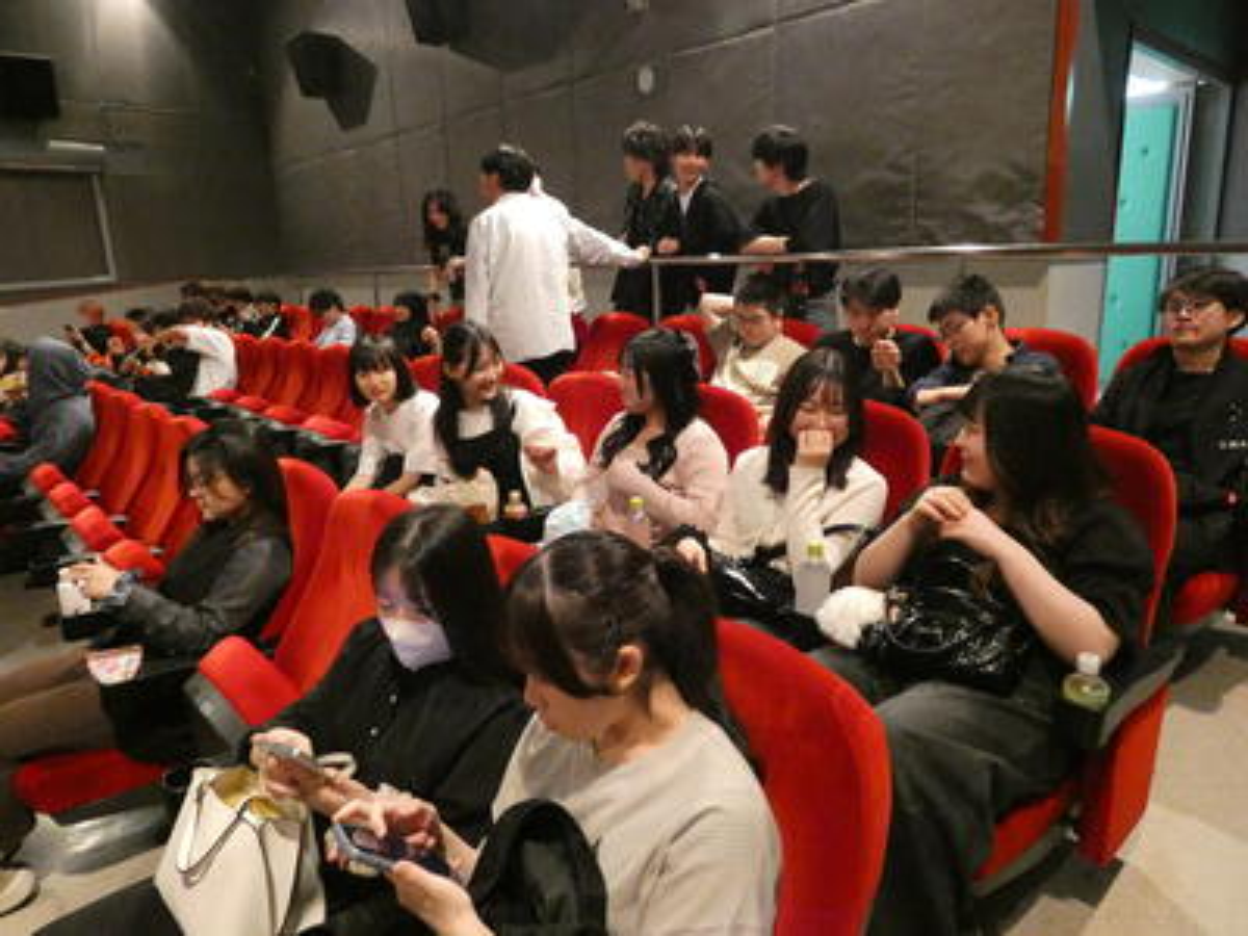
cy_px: 468
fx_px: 793
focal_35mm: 22
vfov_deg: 61.1
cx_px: 624
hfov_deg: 76.4
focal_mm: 4
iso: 1600
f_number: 2.9
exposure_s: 1/40
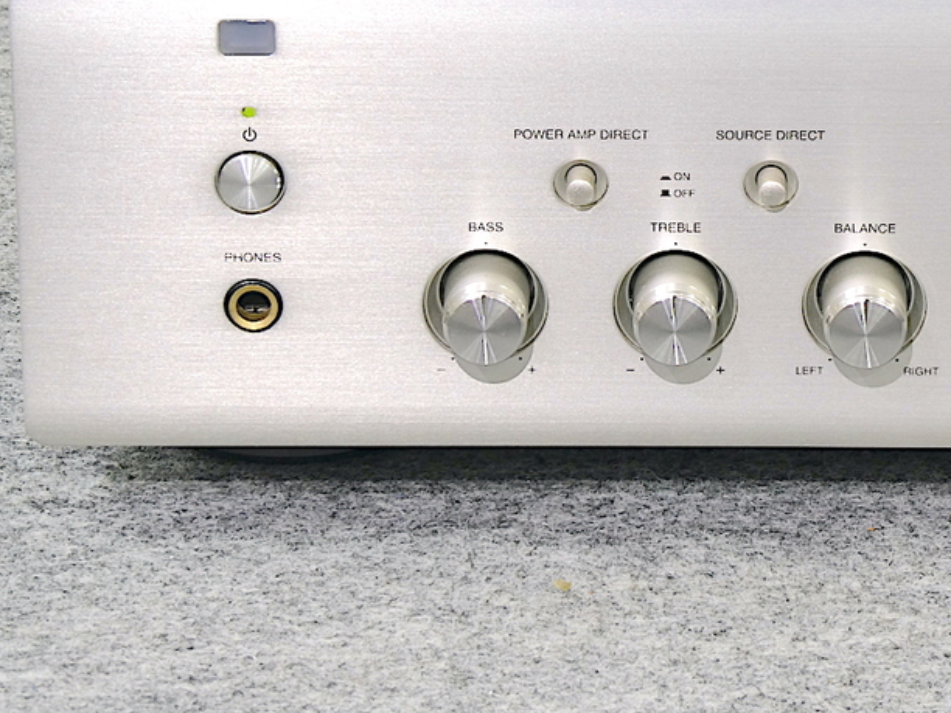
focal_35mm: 237
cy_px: 174
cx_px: 693
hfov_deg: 8.3
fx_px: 6511
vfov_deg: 6.3
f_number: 6.3
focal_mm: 27.1
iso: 100
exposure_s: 1/2
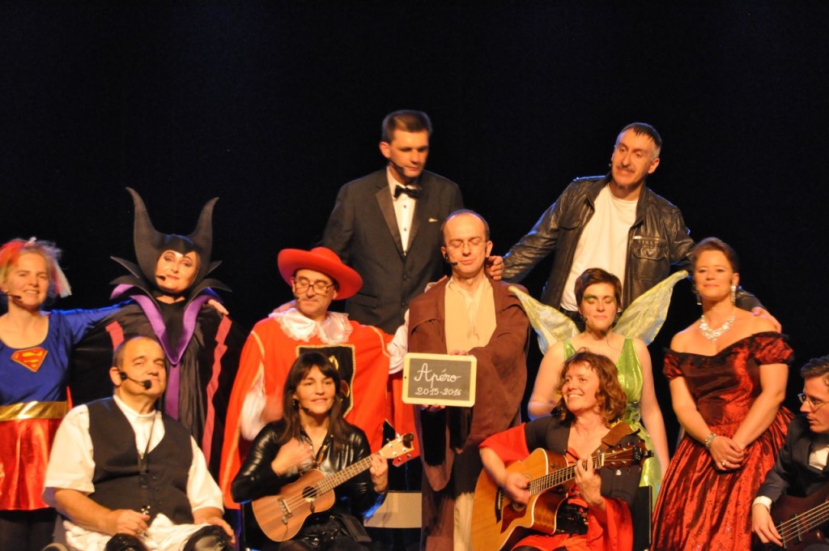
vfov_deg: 10.1
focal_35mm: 135
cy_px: 276
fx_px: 3105
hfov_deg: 15.2
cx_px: 414
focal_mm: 90
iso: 3200
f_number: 5.3
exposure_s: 1/15
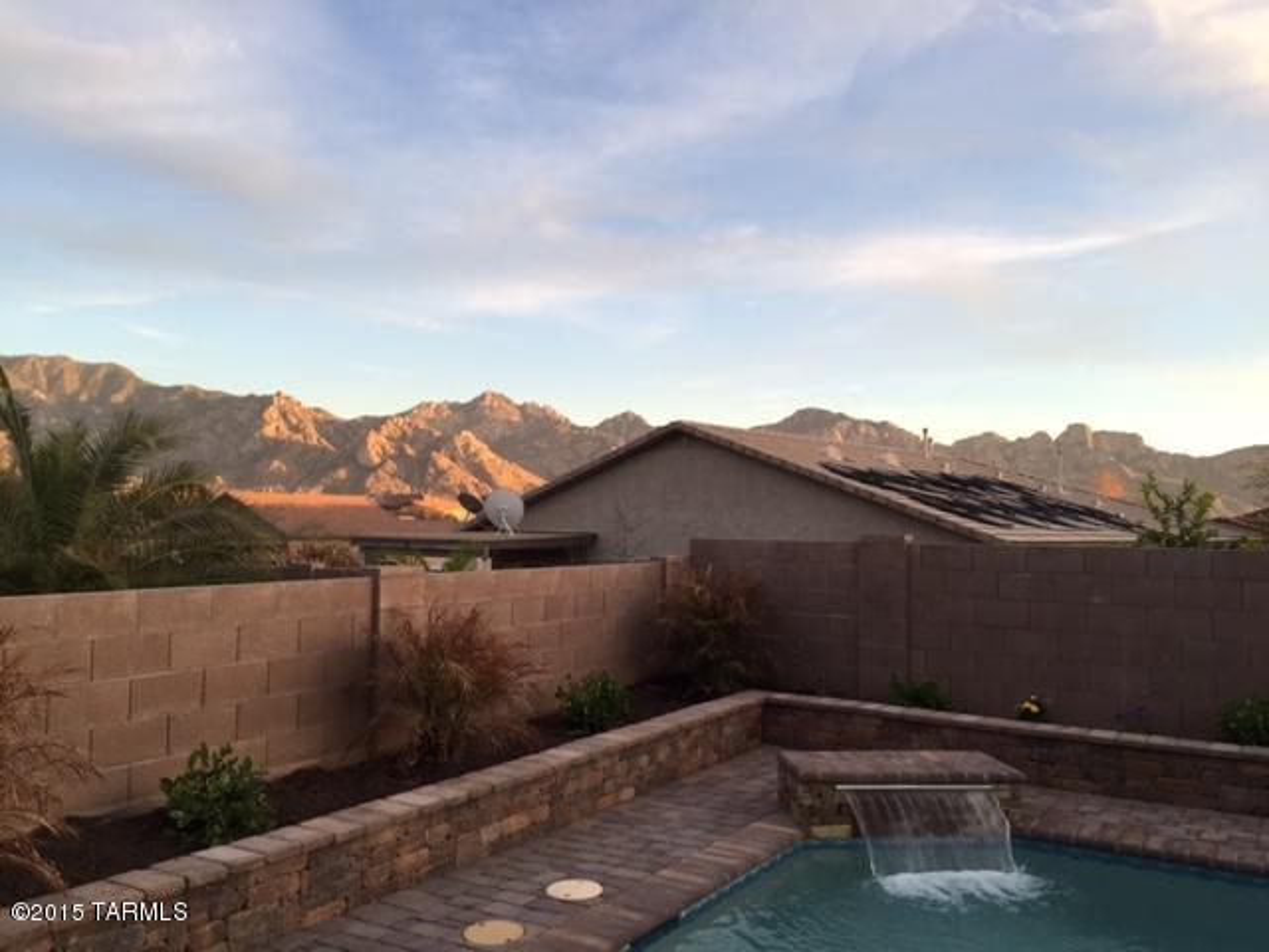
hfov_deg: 61.7
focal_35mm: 29
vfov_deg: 48.2
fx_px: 1063
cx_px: 634
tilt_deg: +2.8
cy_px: 476
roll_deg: -0.7
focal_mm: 4.15
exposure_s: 1/120
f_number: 2.2
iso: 32
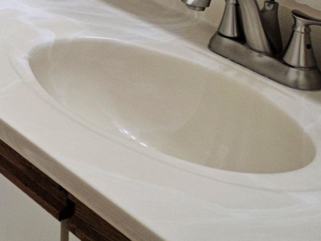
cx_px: -225
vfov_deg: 12.9
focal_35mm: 100
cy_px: -244
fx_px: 927
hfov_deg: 16.9
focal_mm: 5.4
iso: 125
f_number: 1.8
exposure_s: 1/120
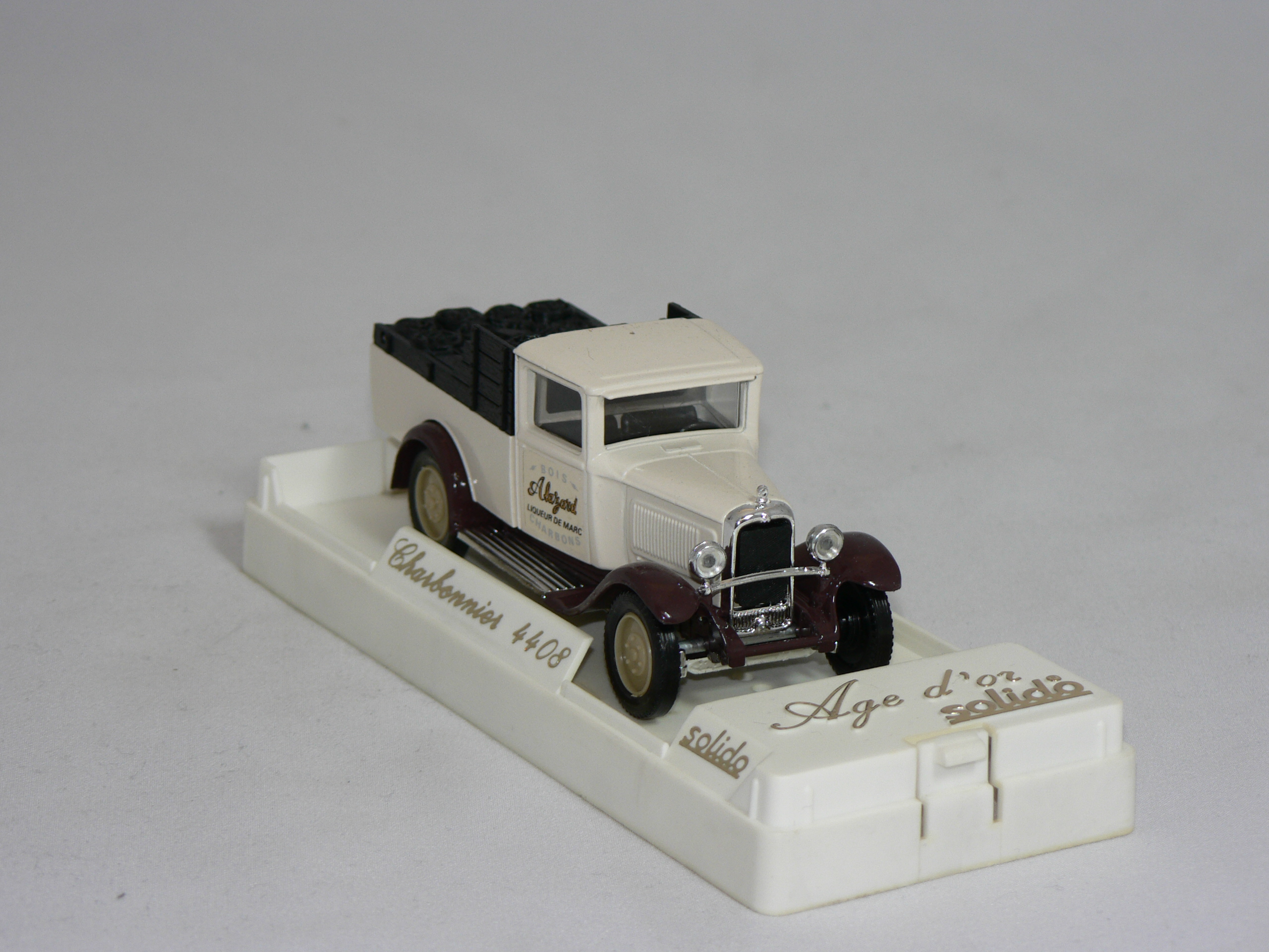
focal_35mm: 119
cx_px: 634
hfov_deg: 16.6
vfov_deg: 12.5
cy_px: 476
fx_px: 4362
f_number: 3.2
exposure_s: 1/60
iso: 80
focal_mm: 19.9
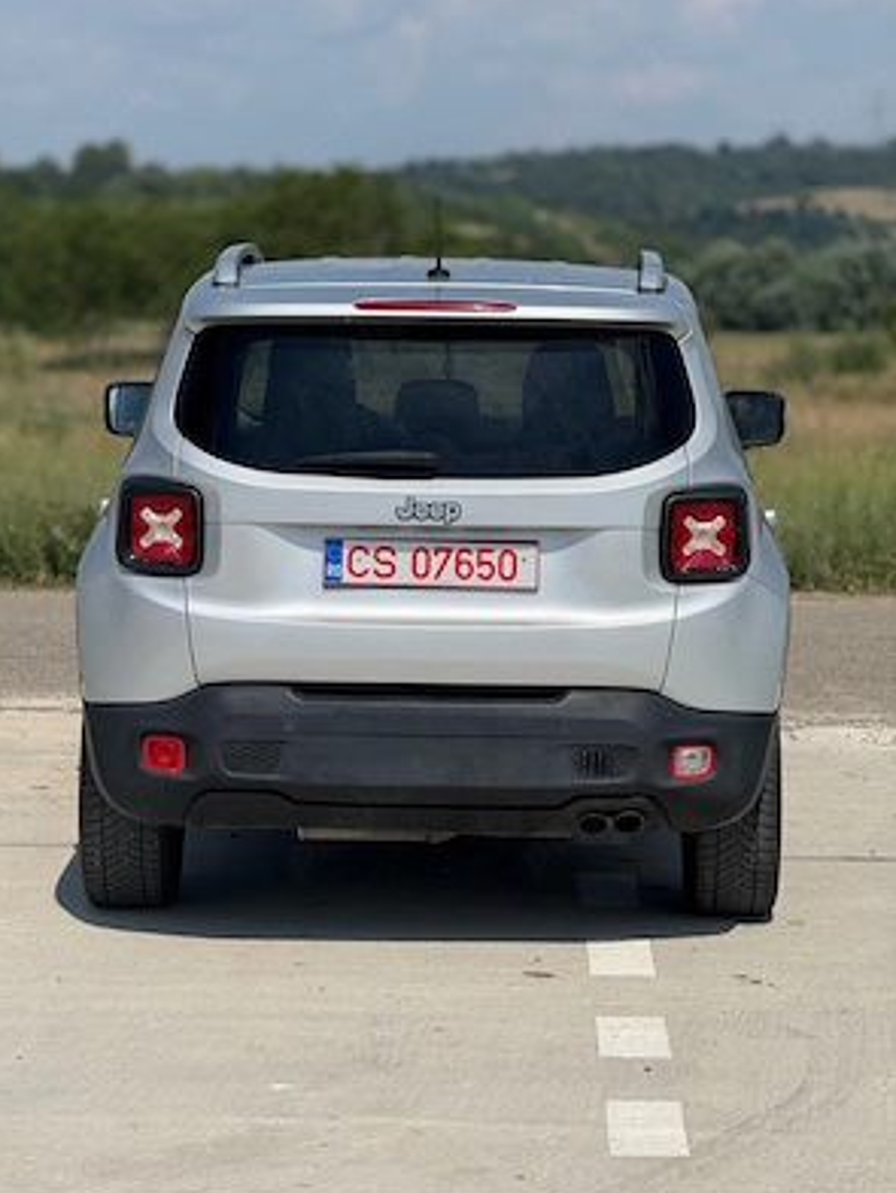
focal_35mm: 122
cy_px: 598
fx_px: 4208
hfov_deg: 12.2
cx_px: 443
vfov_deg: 16.1
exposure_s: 1/3344
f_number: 2.8
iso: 64
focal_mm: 15.66
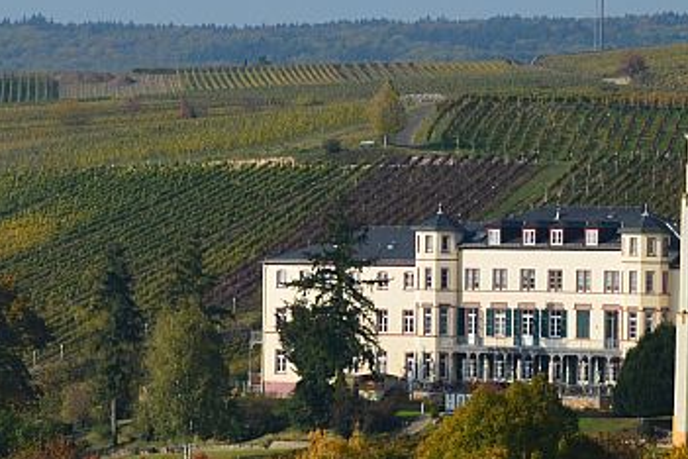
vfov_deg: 5.9
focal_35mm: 234
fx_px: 4480
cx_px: 461
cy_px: 390
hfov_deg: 8.8
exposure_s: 1/400
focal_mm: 55
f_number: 11
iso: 200
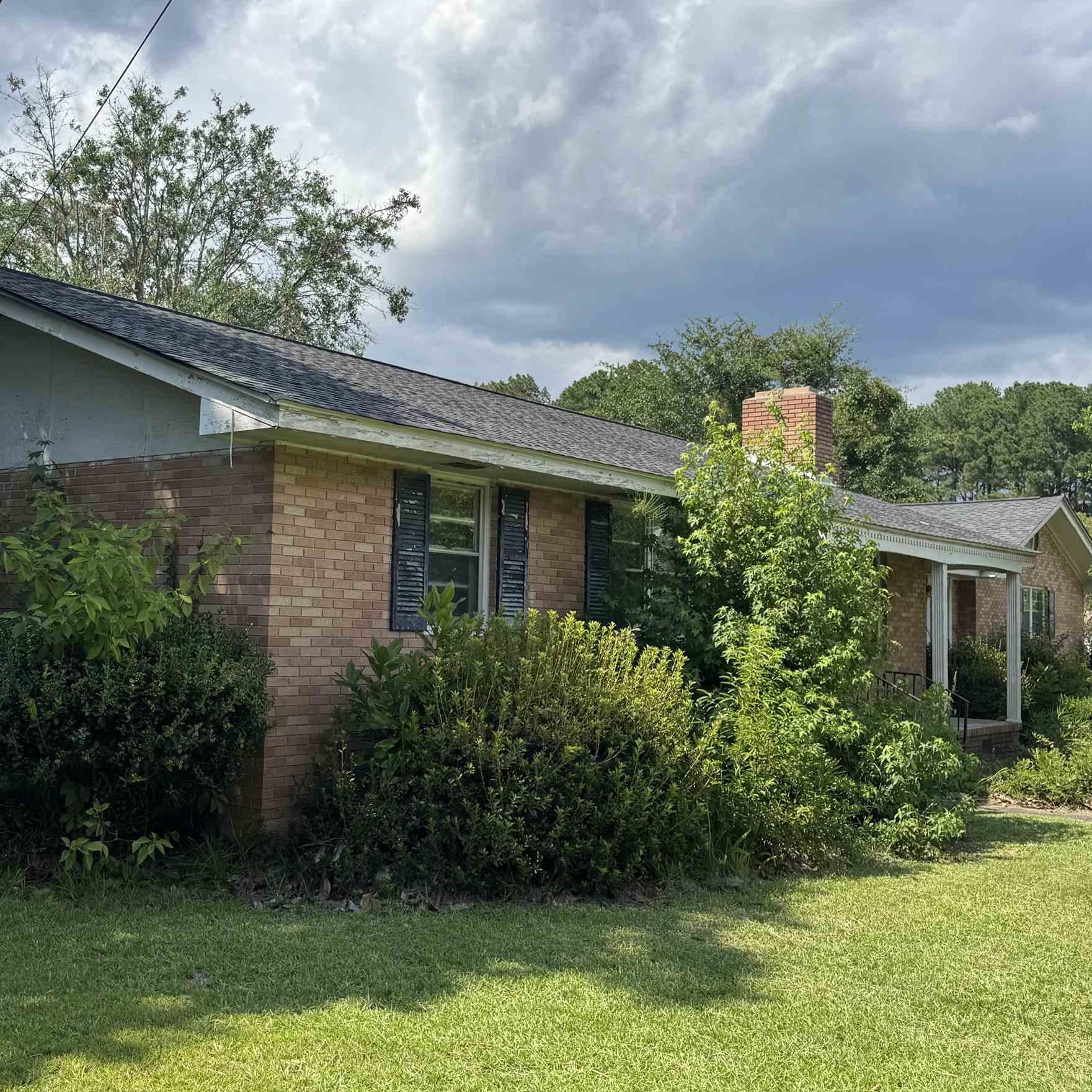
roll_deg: -1.5
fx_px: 1321
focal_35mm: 37
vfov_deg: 44.9
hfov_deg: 44.2
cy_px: 515
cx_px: 352
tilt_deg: +4.3
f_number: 1.78
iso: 80
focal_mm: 6.76
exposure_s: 1/4049
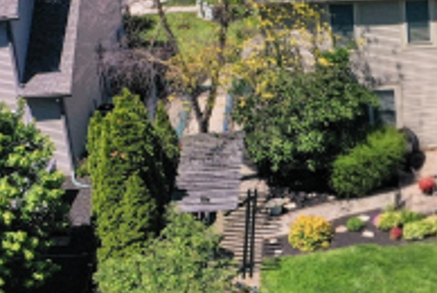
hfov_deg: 17.9
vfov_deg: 12.7
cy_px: 201
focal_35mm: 108
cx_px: 536
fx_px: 1313
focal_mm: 10.26
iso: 100
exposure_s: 1/833
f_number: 6.3
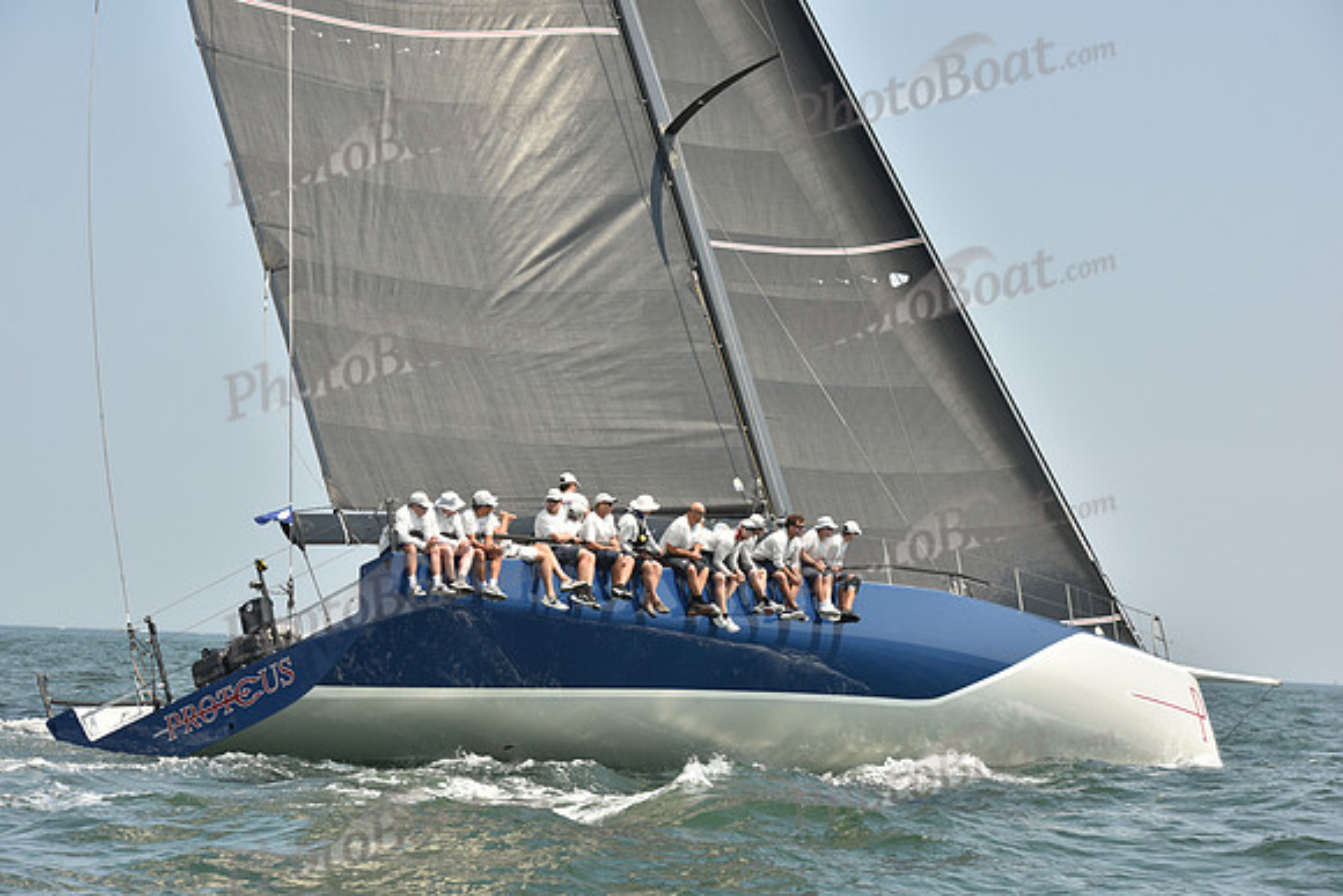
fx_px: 3731
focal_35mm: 100
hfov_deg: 20.4
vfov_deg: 13.7
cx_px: 672
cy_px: 448
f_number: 8
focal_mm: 100
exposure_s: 1/800
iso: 250
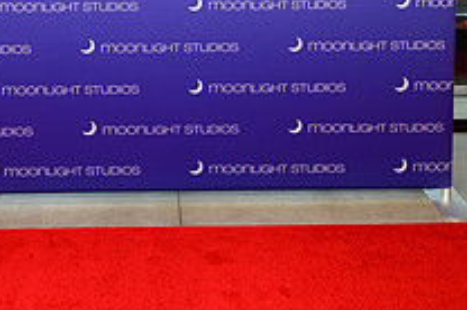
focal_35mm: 67
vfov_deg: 19.1
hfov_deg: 29.9
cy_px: -61
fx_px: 868
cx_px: 153
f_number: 4
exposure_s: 1/200
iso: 500
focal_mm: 24
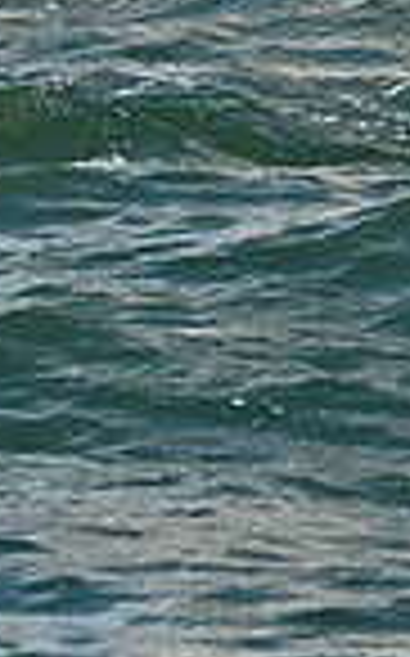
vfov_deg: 7.2
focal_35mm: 284
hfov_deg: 4.6
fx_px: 5087
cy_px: -590
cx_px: 295
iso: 320
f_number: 5.6
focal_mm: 70
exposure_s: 1/1600
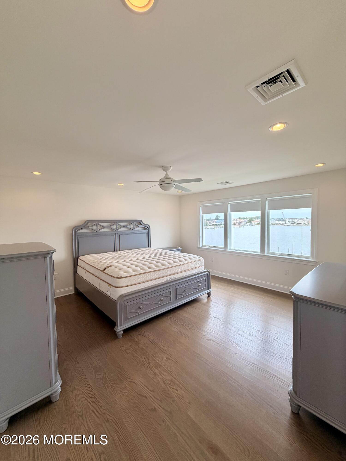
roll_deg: +0.4
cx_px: 173
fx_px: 187
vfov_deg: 102.1
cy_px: 230
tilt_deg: -2.4
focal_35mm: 14
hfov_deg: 85.7
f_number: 2.2
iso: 80
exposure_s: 1/120
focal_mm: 2.22
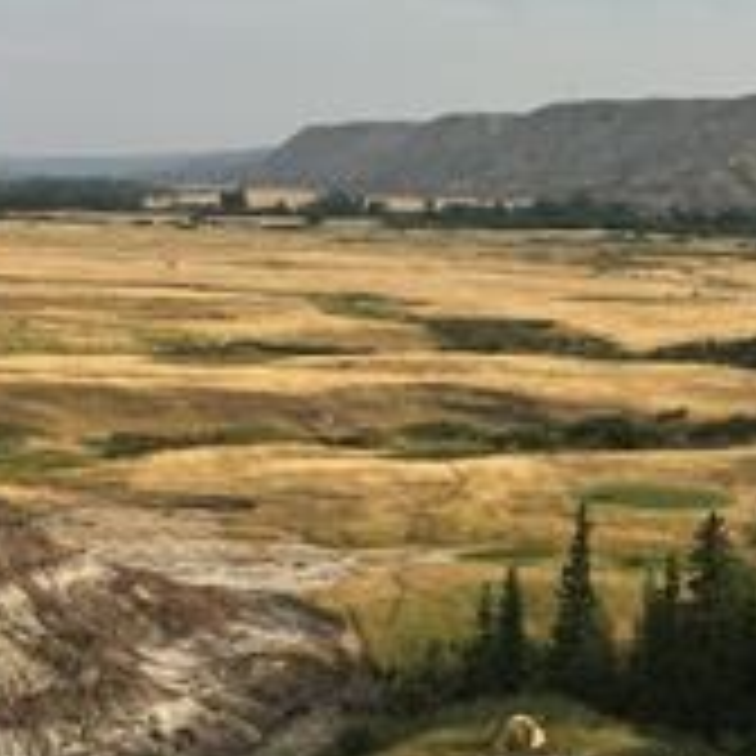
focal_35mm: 99
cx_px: 824
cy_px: 585
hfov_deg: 17.0
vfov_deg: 17.4
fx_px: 2446
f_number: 2.2
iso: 25
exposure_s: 1/668
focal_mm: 4.15
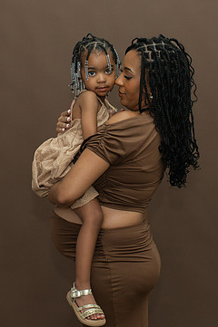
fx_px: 755
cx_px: 61
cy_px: 113
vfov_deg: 24.4
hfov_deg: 16.4
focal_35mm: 83
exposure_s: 1/200
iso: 1000
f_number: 5
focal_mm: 35
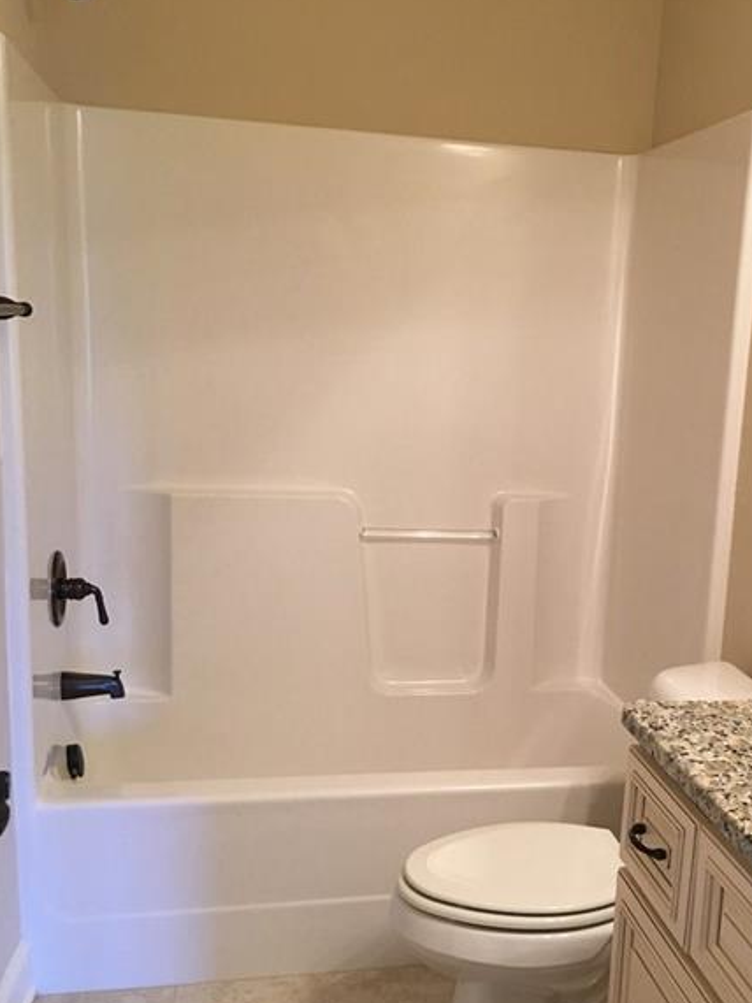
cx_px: 497
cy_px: 578
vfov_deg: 47.7
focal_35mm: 39
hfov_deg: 36.5
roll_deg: -1.0
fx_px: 1130
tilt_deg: -12.0
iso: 64
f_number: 2.2
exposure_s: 1/15
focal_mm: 4.15
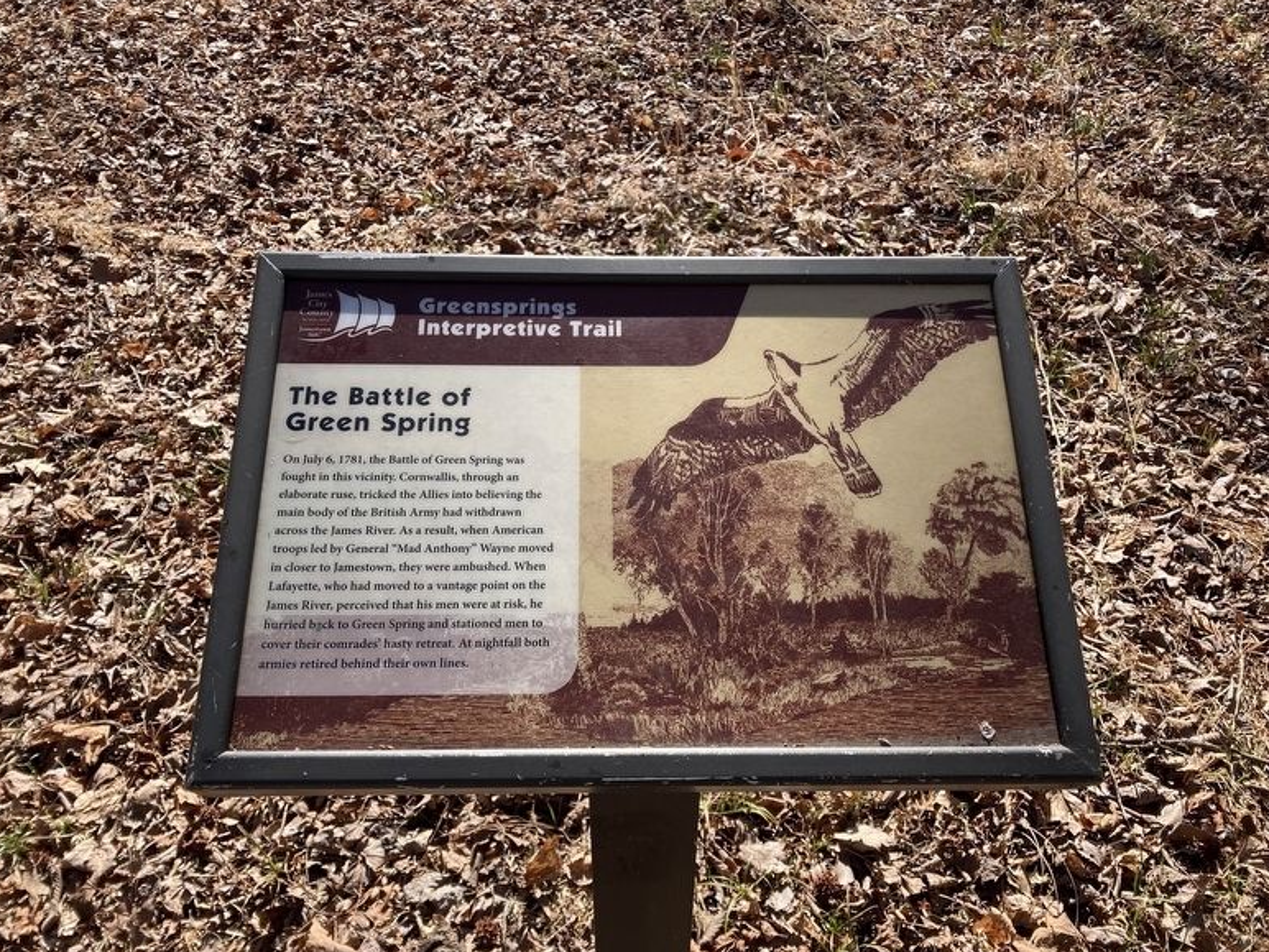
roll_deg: +0.6
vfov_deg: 48.2
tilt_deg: -37.4
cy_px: 487
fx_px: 1063
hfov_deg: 61.7
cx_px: 639
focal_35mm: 29
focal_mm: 3.99
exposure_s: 1/899
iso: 20
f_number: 1.8
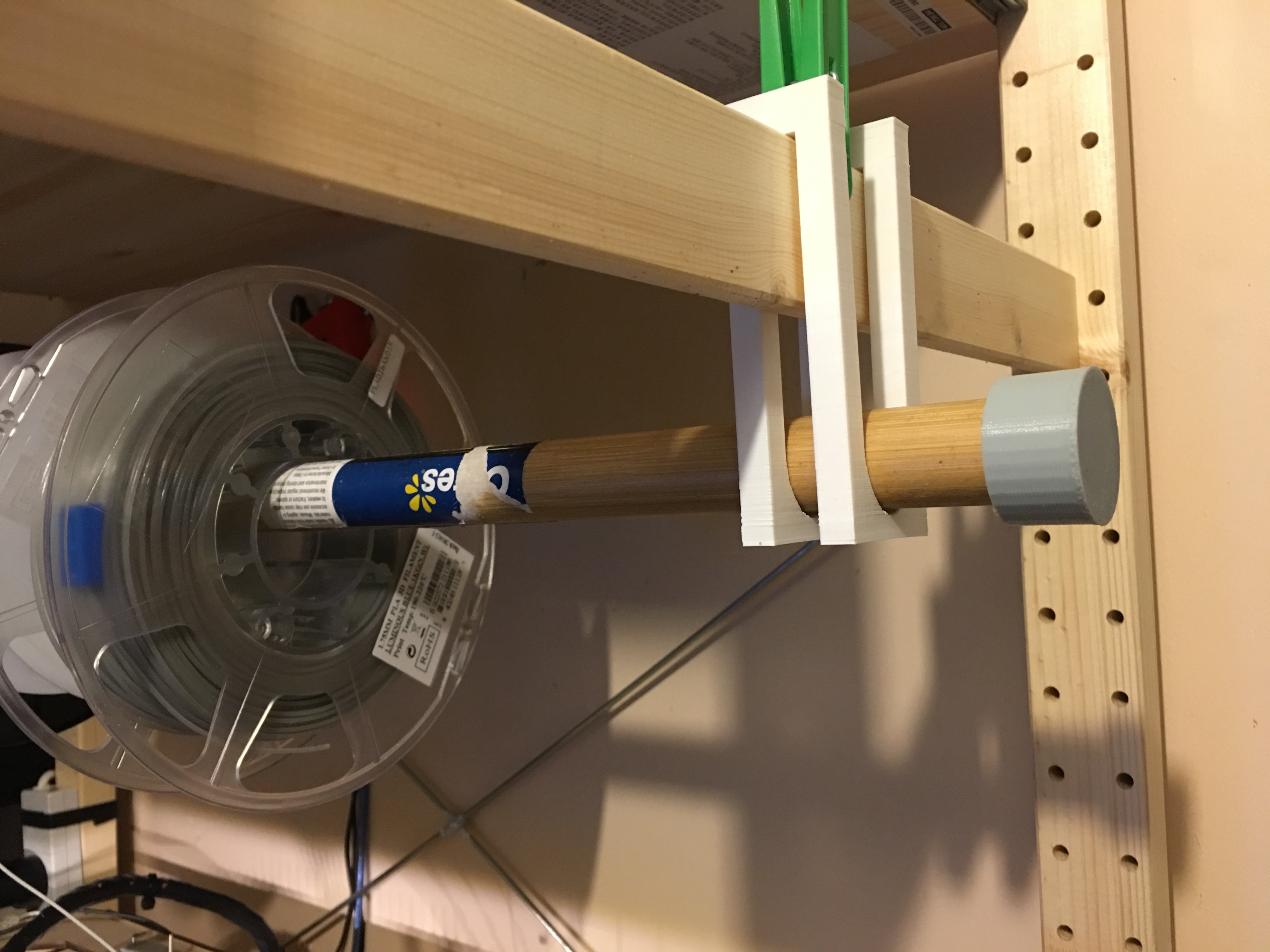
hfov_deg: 61.7
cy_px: 476
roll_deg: +2.2
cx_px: 635
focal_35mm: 29
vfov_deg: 48.2
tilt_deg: +2.4
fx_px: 1064
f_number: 2.2
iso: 125
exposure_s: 1/8
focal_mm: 4.15
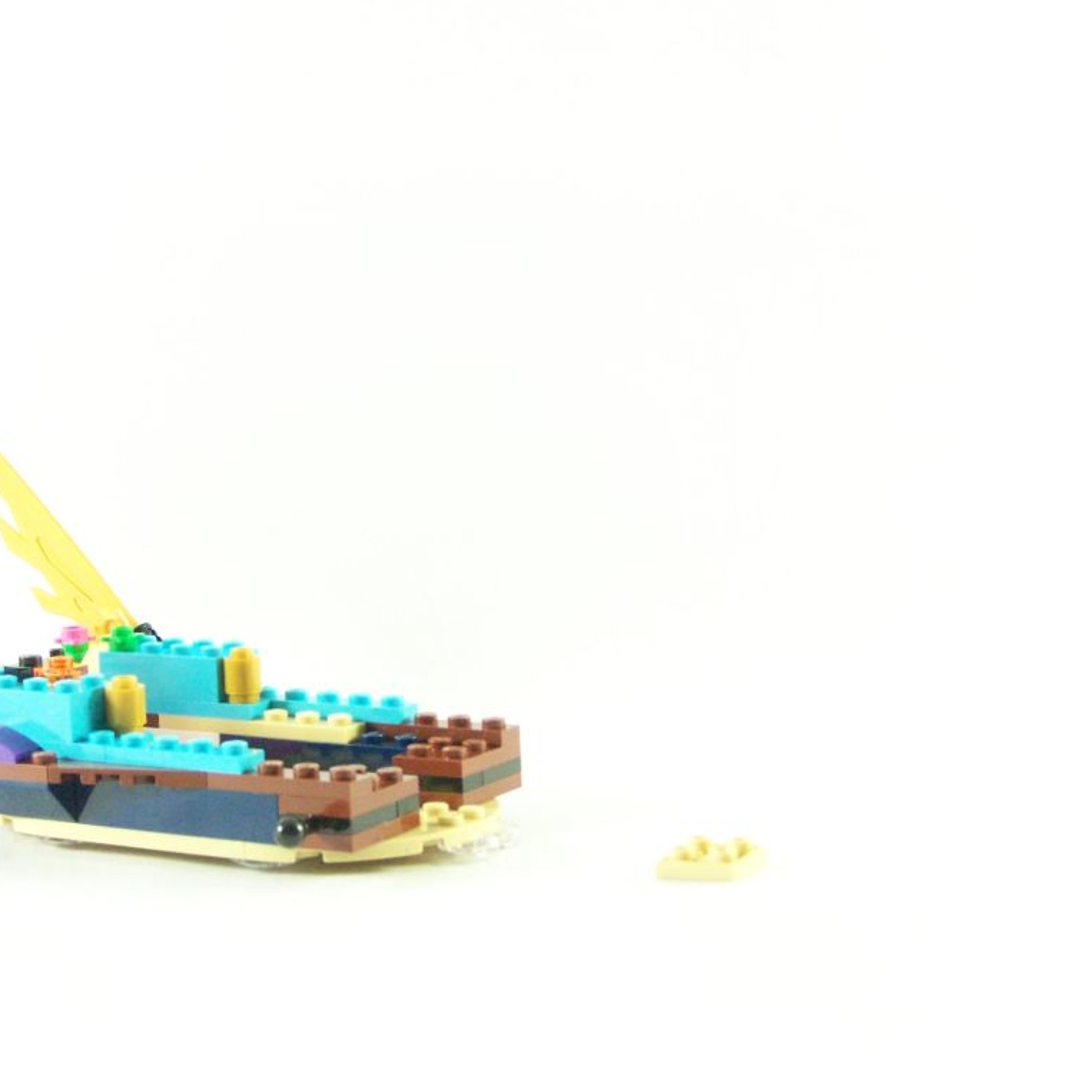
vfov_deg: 24.7
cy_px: 545
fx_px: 2498
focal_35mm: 70
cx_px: 382
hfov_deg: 24.6
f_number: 3.6
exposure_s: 1/60
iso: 400
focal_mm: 9.8
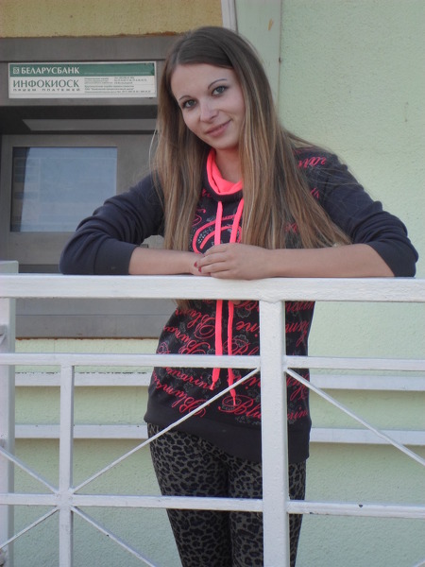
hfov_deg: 11.9
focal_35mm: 125
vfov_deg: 15.8
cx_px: 212
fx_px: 2046
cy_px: 284
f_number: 6.3
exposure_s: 1/60
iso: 120
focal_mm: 22.5
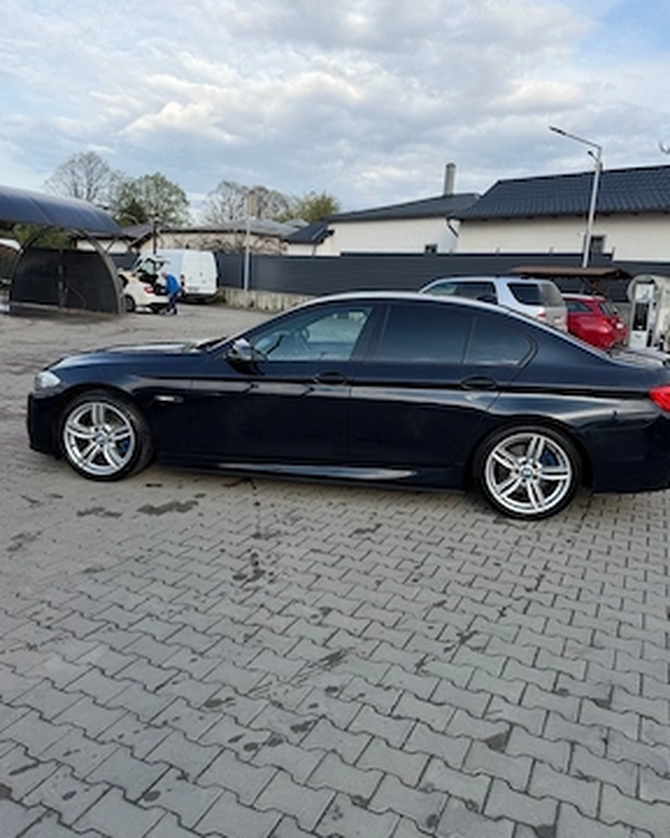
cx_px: 344
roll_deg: -4.4
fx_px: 644
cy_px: 400
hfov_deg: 54.9
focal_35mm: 26
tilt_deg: -8.9
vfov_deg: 66.0
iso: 80
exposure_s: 1/1901
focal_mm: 6.76
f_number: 1.78
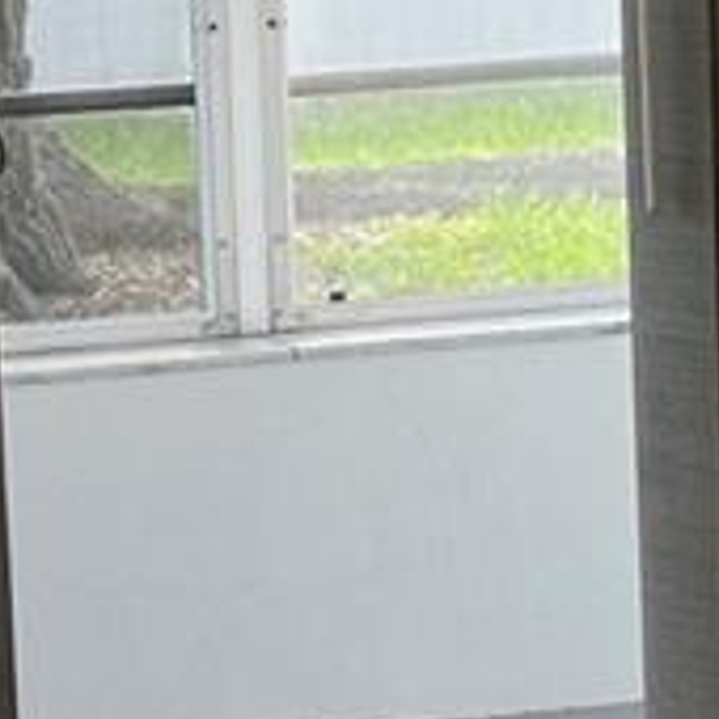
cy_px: -4
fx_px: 3807
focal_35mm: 162
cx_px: -347
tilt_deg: -3.6
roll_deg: +2.4
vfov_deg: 10.7
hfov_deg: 10.4
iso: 50
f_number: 1.6
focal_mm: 5.1
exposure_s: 1/120
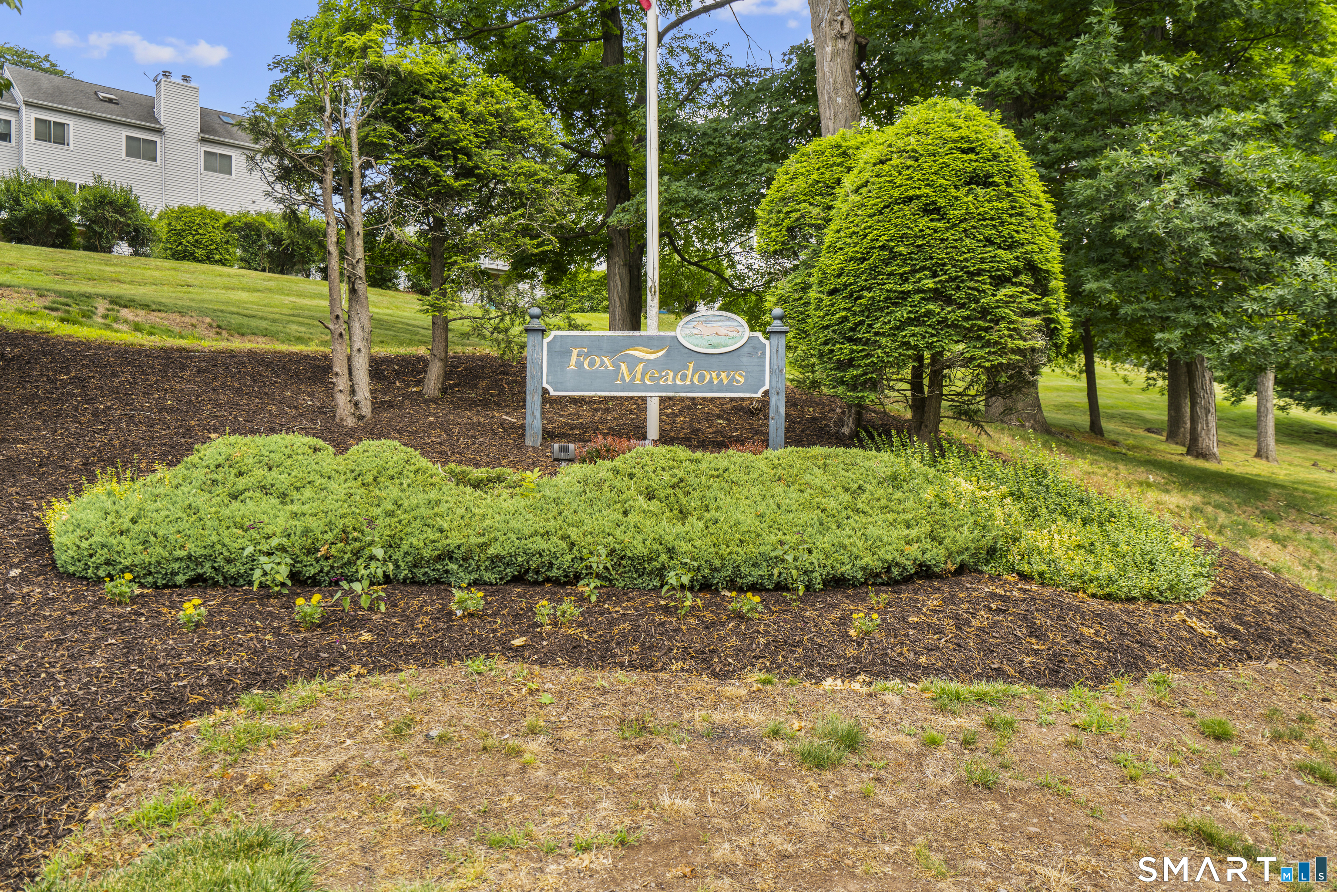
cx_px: 668
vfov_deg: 45.0
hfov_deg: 63.7
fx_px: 1077
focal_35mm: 29
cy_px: 446
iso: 100
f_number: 4.5
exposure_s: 1/80
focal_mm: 29
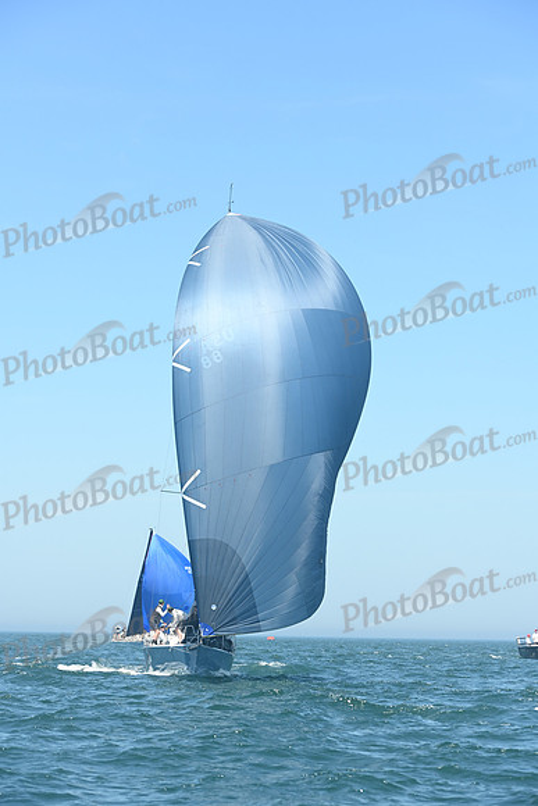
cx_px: 269
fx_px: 2240
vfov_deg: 20.4
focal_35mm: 100
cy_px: 403
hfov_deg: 13.7
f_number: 5.6
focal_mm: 100
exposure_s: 1/1000
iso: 320
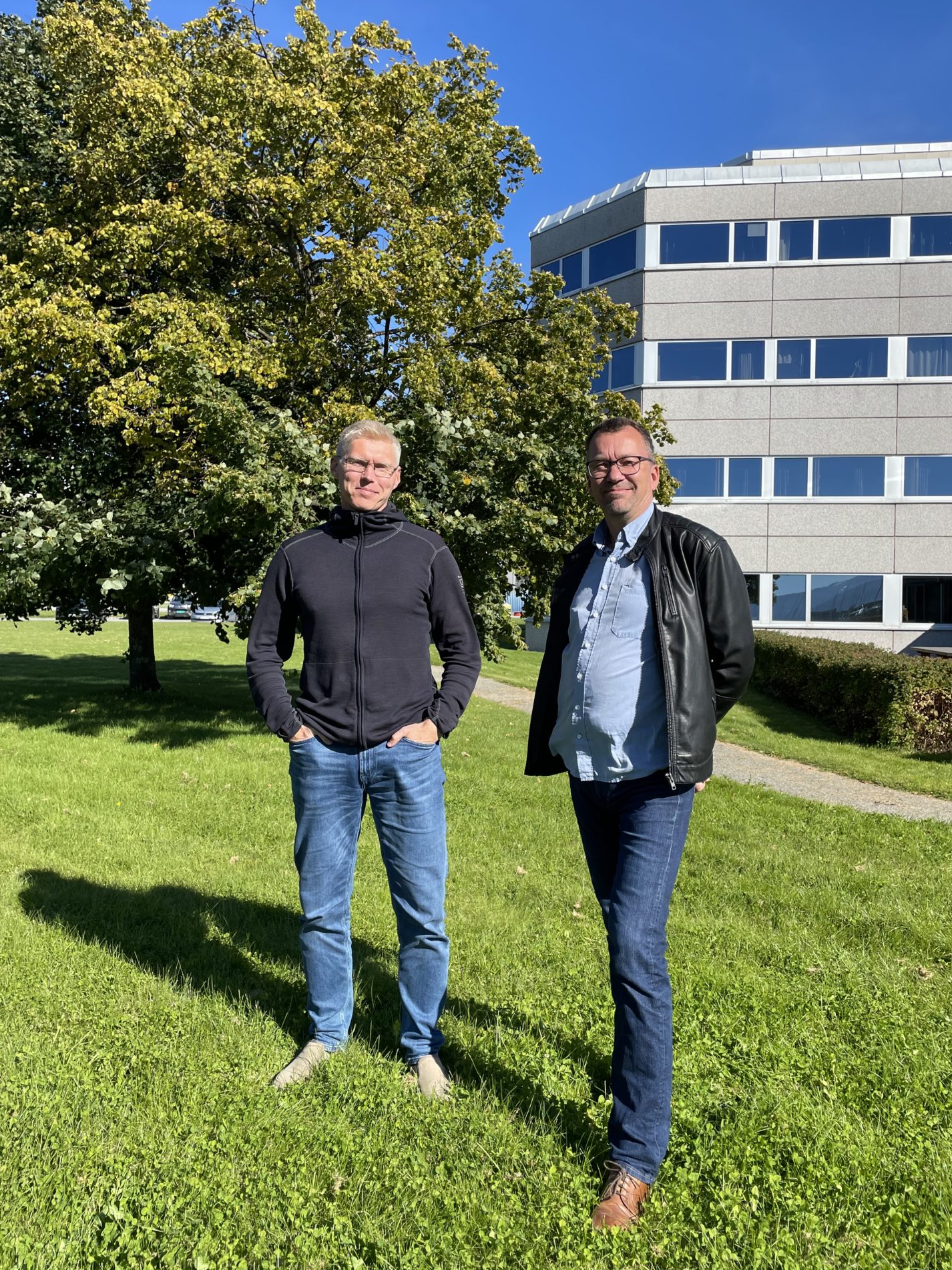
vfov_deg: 63.4
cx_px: 509
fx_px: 1027
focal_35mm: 28
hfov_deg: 49.7
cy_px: 618
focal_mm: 4.2
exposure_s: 1/2959
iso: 32
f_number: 1.6
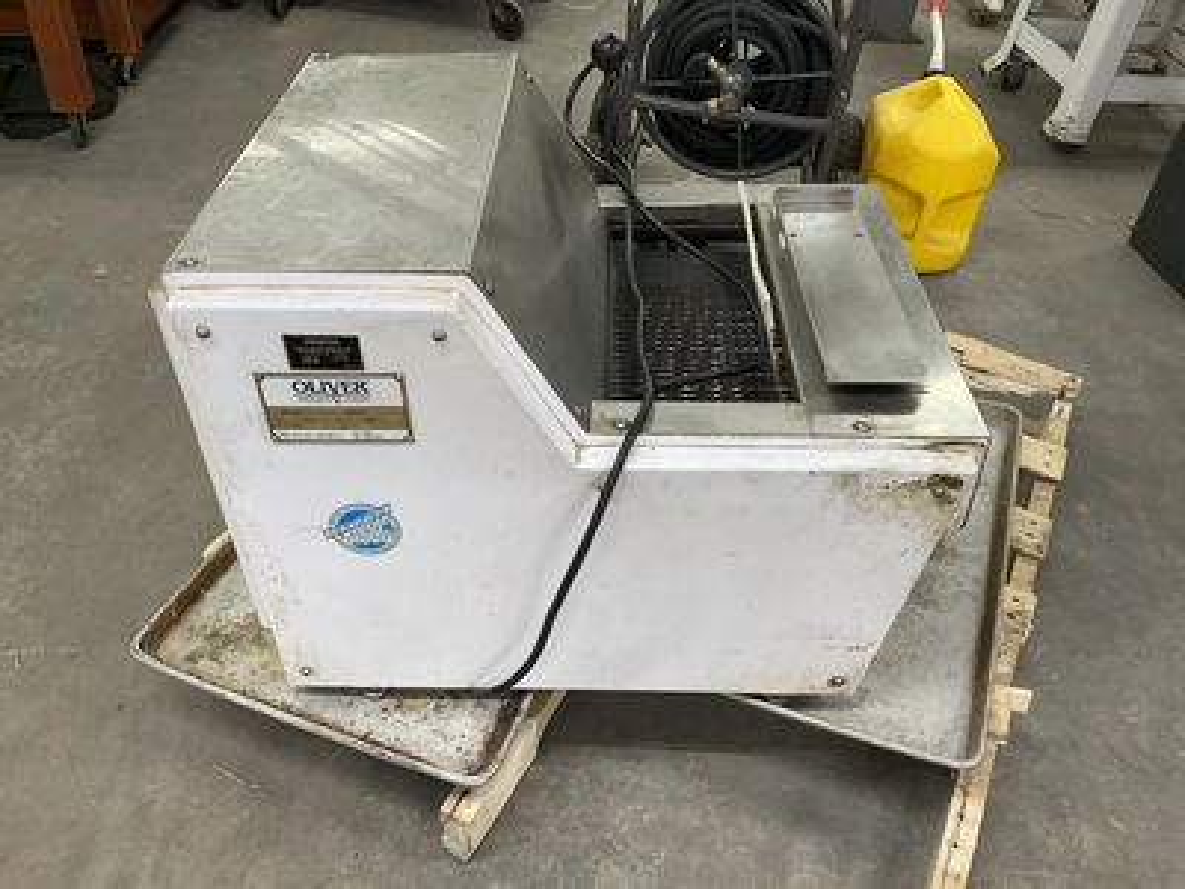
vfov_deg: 48.2
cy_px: 444
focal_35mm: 29
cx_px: 592
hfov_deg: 61.7
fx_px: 993
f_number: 1.8
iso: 80
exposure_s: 1/60
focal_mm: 3
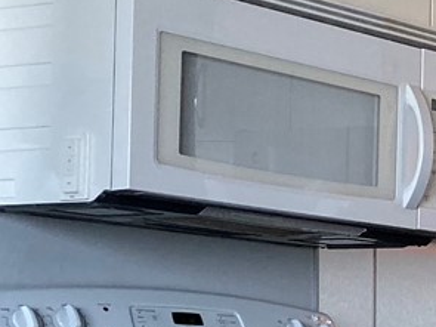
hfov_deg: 11.5
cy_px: 431
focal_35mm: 141
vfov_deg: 10.3
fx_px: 1775
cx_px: 1063
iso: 80
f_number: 1.8
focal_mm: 4.25
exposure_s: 1/120
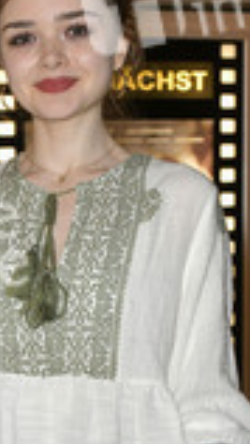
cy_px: 410
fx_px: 1189
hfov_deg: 11.8
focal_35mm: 101
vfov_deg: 20.7
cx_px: -34
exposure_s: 1/250
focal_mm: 38
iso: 2500
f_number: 6.3
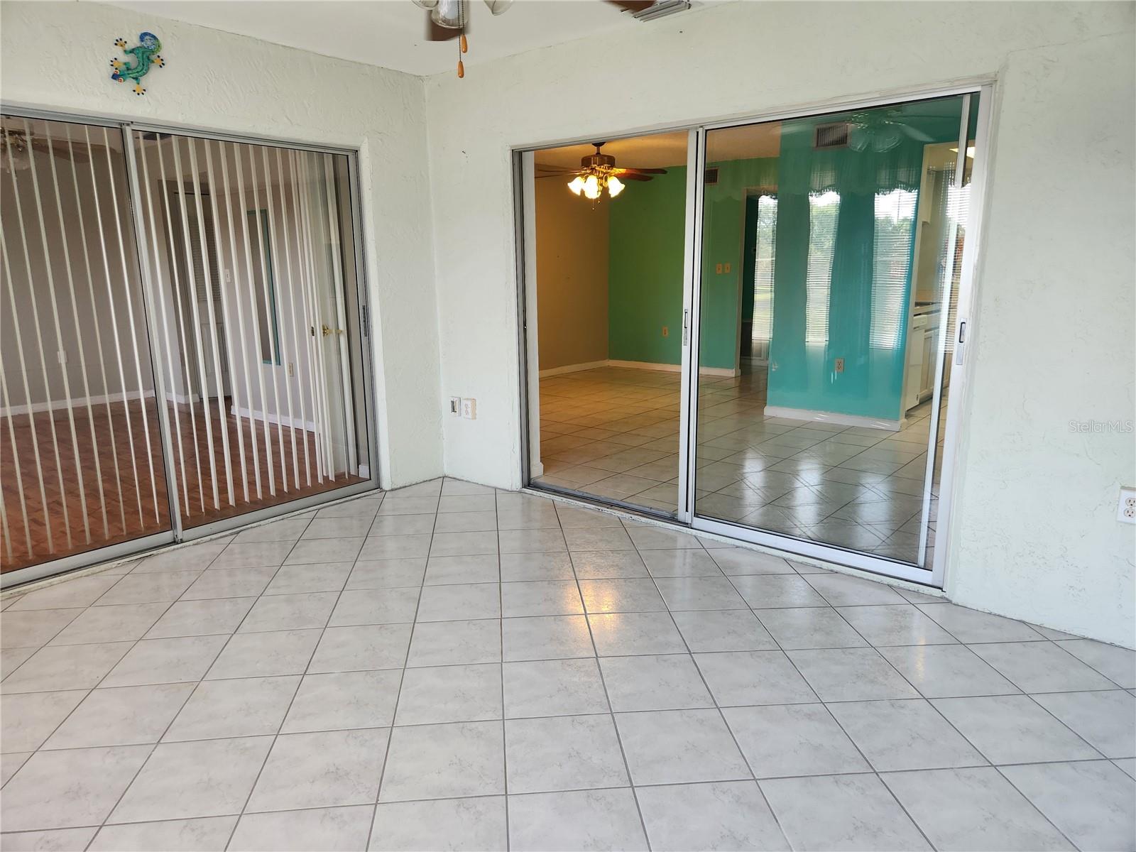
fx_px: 755
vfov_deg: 58.9
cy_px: 426
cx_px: 568
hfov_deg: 73.9
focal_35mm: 23
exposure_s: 1/180
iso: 125
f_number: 1.8
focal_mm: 5.4
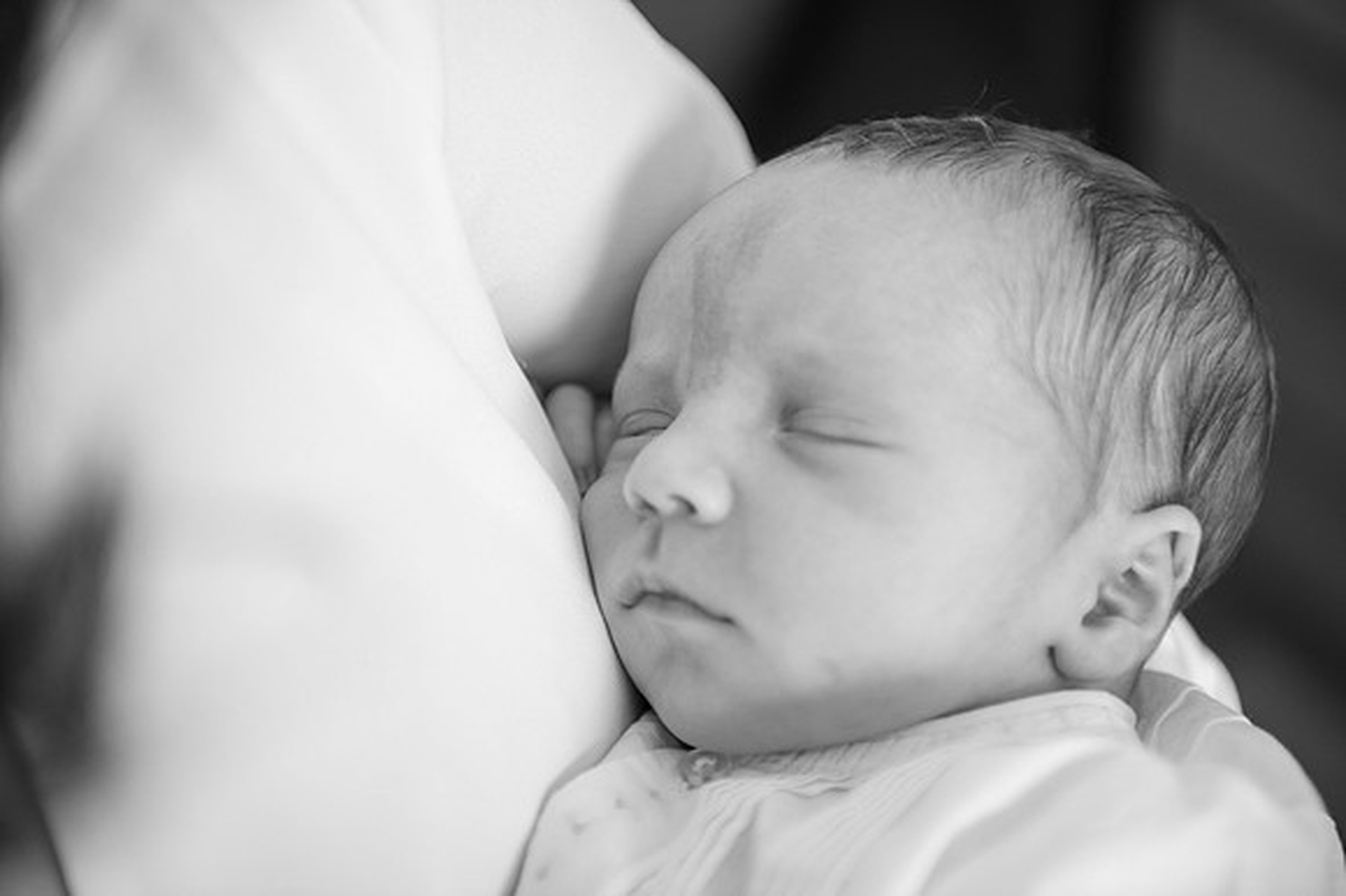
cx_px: 673
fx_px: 2616
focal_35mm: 70
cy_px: 448
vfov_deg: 19.4
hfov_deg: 28.9
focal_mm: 70
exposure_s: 1/160
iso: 320
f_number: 2.8
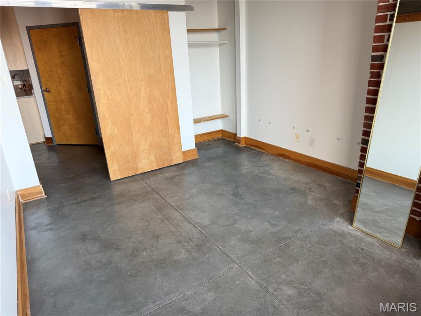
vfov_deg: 56.8
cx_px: 210
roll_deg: +3.7
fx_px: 292
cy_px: 158
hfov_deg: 71.6
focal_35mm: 24
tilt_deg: -19.8
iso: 125
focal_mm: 6.76
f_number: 1.78
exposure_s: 1/120
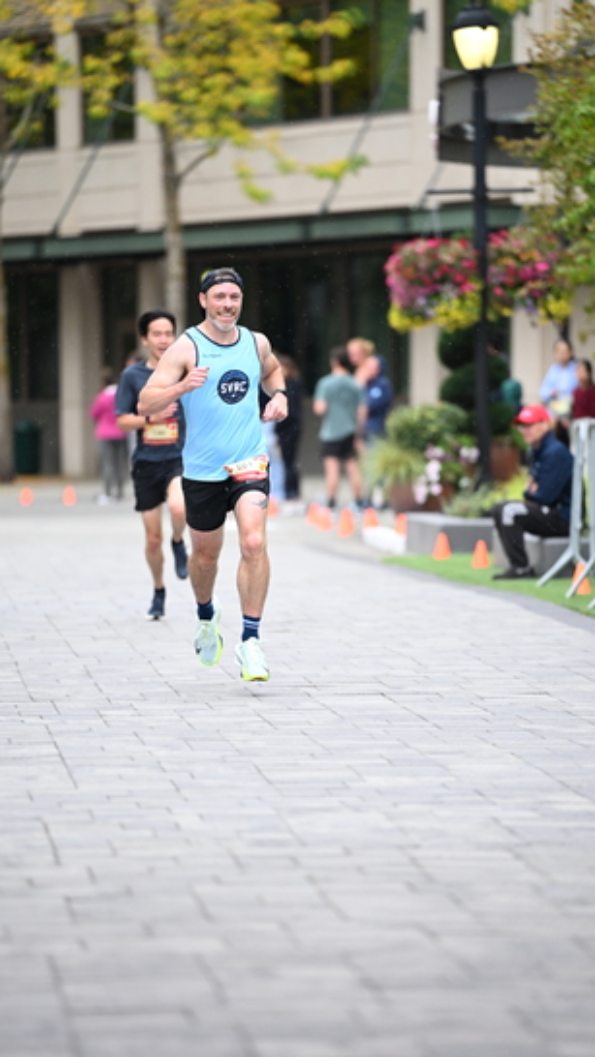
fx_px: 5920
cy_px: 528
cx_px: 278
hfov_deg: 5.8
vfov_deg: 10.2
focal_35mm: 211
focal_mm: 200
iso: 1250
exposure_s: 1/1250
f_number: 2.8
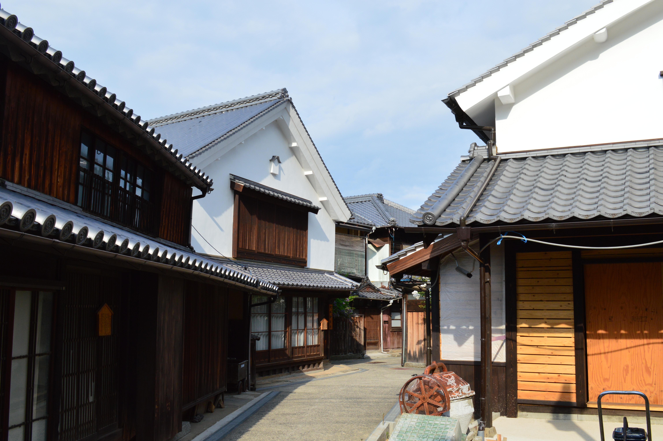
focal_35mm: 36
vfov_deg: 36.8
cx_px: 332
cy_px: 220
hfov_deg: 53.2
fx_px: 662
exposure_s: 1/320
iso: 400
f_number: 10
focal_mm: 24
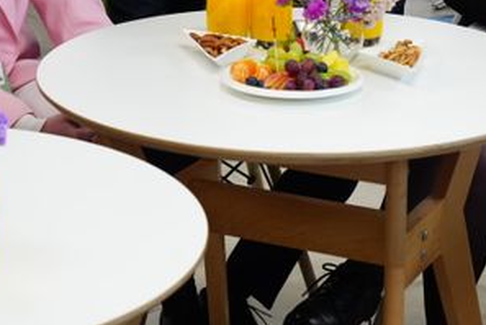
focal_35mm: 129
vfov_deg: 10.6
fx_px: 1744
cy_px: 2
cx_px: 212
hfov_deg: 15.9
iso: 3200
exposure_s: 1/320
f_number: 5.6
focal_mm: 55
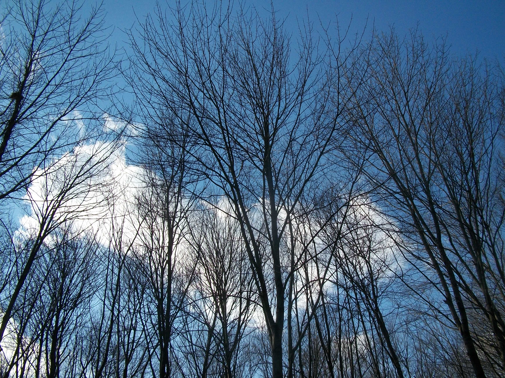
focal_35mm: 32
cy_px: 189
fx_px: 467
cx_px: 252
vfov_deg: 44.2
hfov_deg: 56.8
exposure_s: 1/400
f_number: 5.5
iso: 80
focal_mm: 5.7
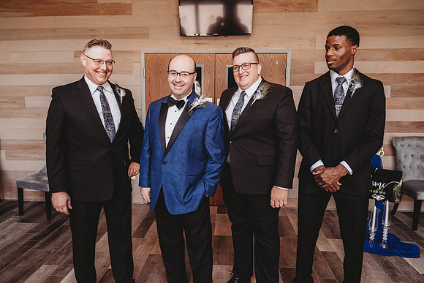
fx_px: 299
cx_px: 205
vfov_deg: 50.7
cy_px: 141
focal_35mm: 25
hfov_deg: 70.7
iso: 500
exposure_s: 1/250
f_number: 2.8
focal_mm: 24
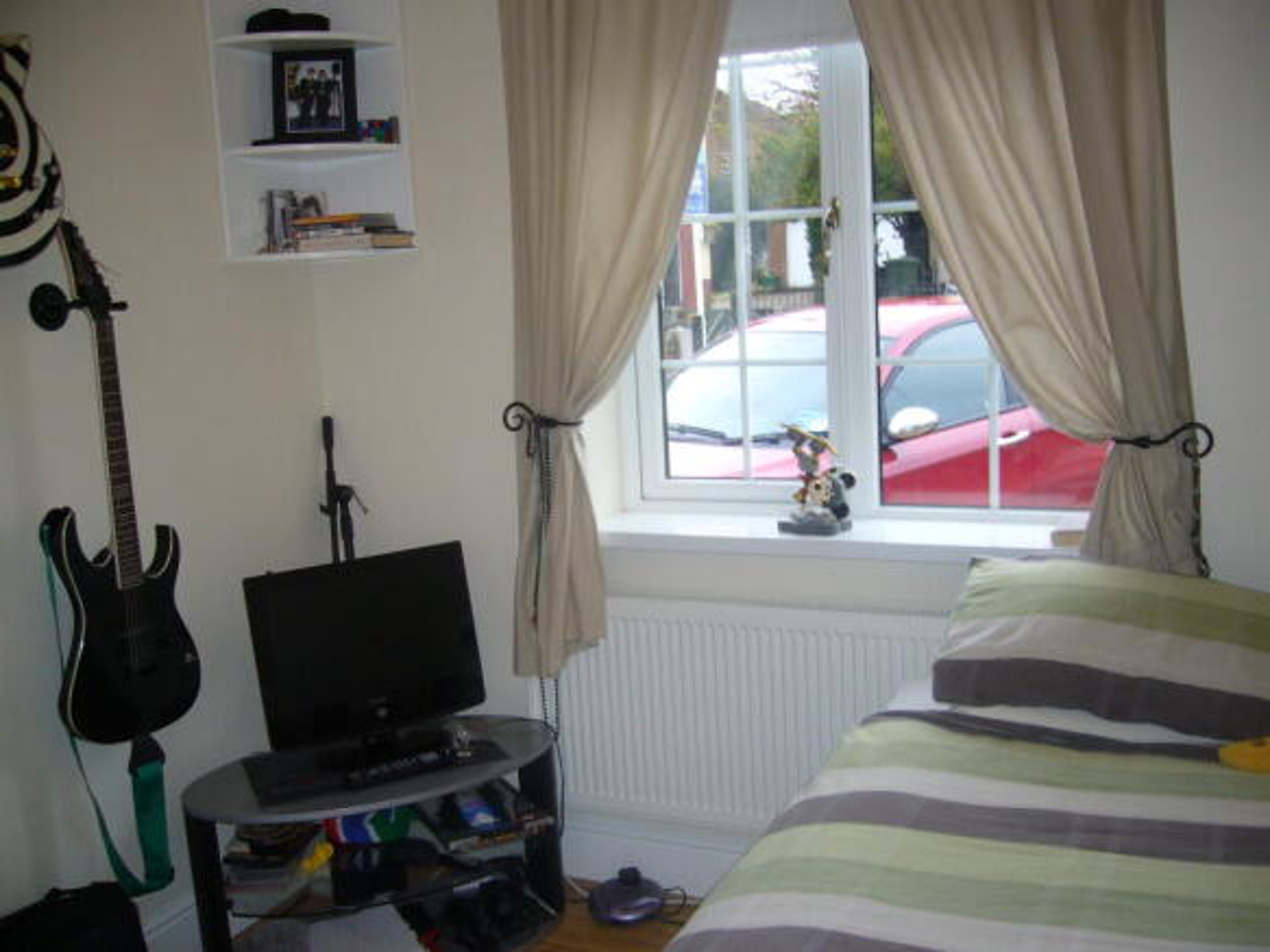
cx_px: 635
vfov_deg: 40.7
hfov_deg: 52.6
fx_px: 1284
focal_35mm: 35
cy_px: 476
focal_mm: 5.8
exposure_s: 1/60
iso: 125
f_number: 2.8
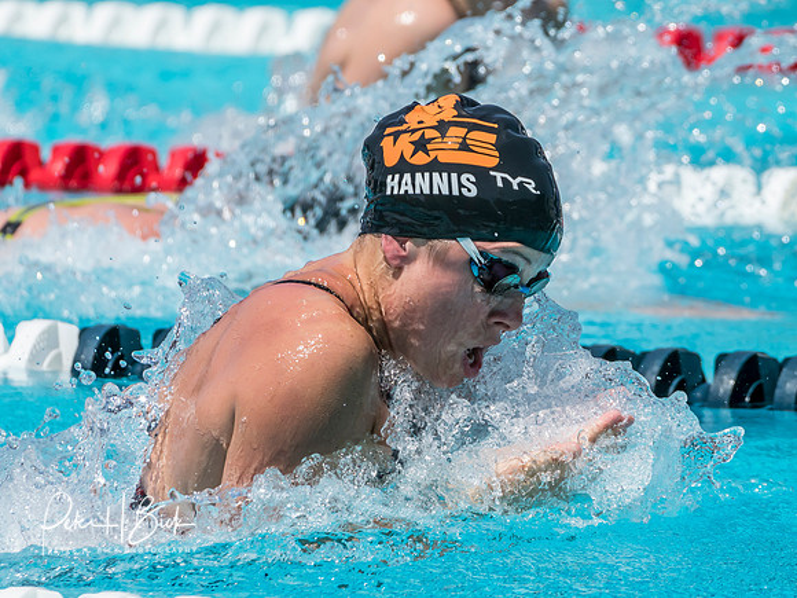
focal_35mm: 720
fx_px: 16582
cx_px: 450
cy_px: 252
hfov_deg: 2.8
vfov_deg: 2.1
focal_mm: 280
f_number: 7.1
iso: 250
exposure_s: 1/2000
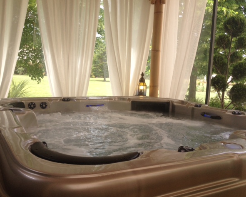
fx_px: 269
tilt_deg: -8.3
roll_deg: -2.2
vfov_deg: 40.1
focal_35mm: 37
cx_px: 125
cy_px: 99
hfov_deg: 49.1
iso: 50
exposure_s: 1/428
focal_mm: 4.28
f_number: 2.4
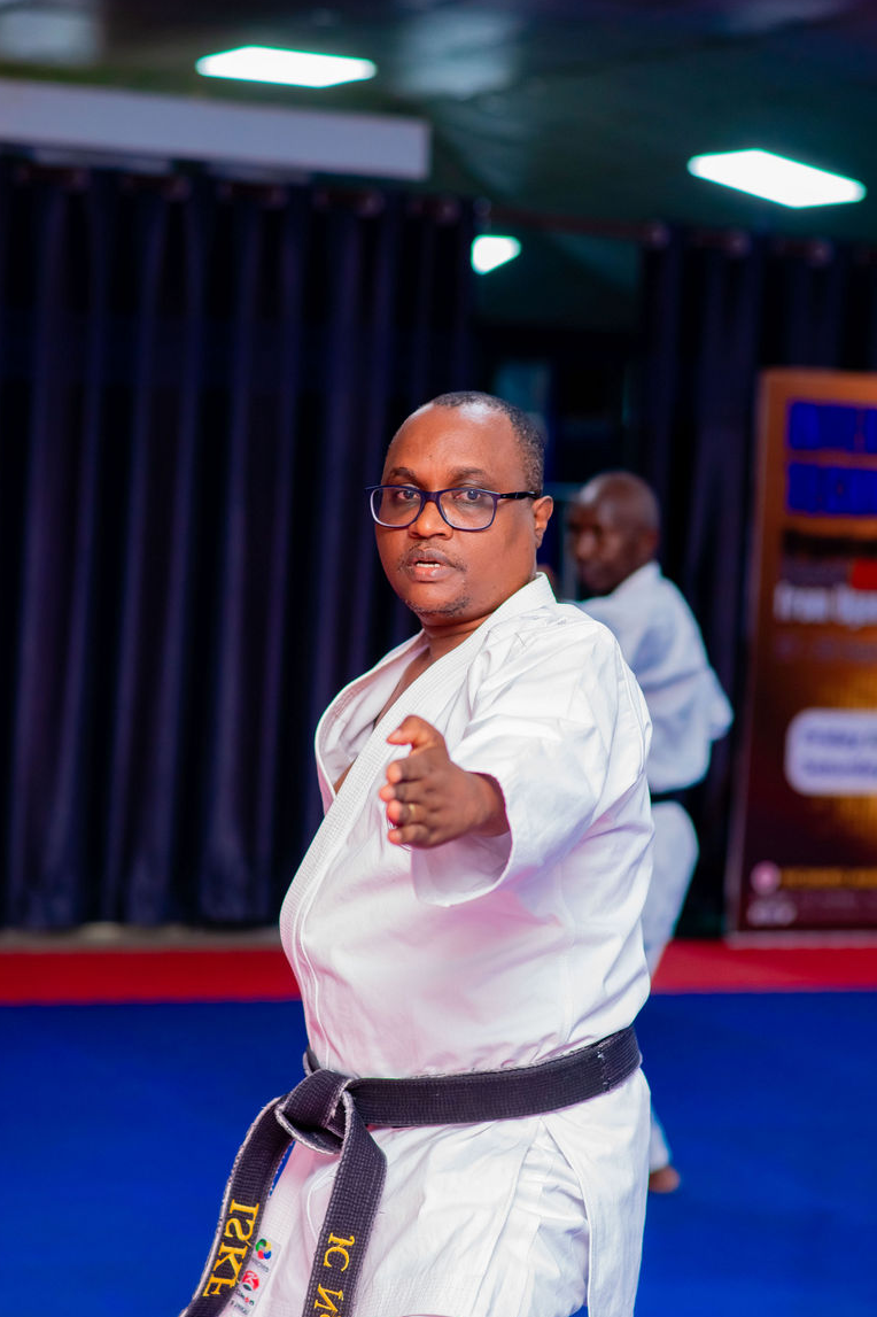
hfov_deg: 15.3
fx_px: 3254
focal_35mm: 89
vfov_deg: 22.9
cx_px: 455
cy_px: 654
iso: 1250
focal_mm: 85
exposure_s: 1/100
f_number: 2.8
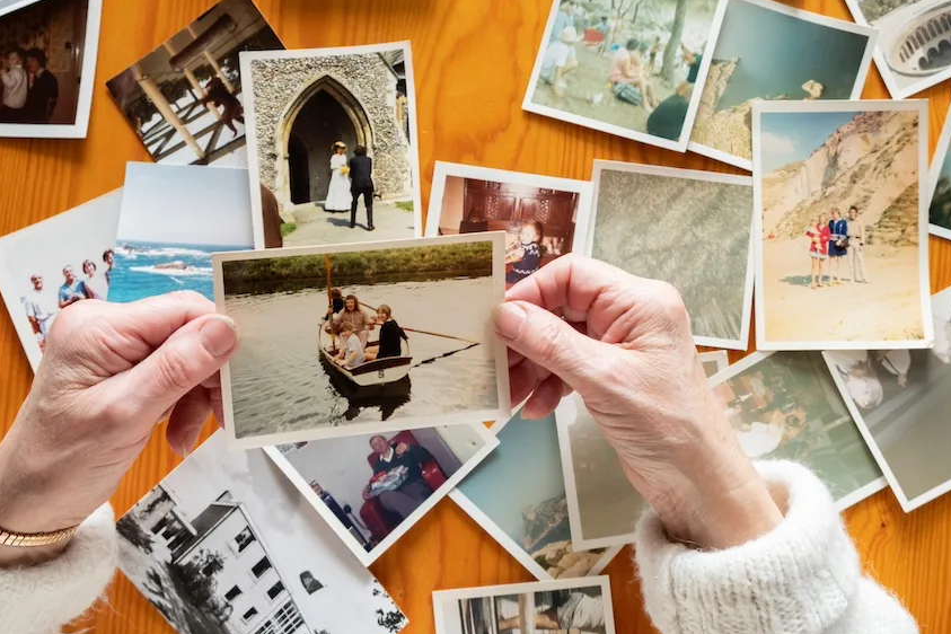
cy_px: 241
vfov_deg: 28.6
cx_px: 549
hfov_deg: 41.8
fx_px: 1241
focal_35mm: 47
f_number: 4.5
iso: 250
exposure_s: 1/50
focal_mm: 22.3
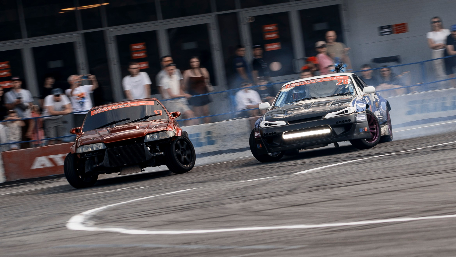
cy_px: 147
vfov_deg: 3.5
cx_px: 235
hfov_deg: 6.3
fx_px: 4163
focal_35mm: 344
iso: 100
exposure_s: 1/125
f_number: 8
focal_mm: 130
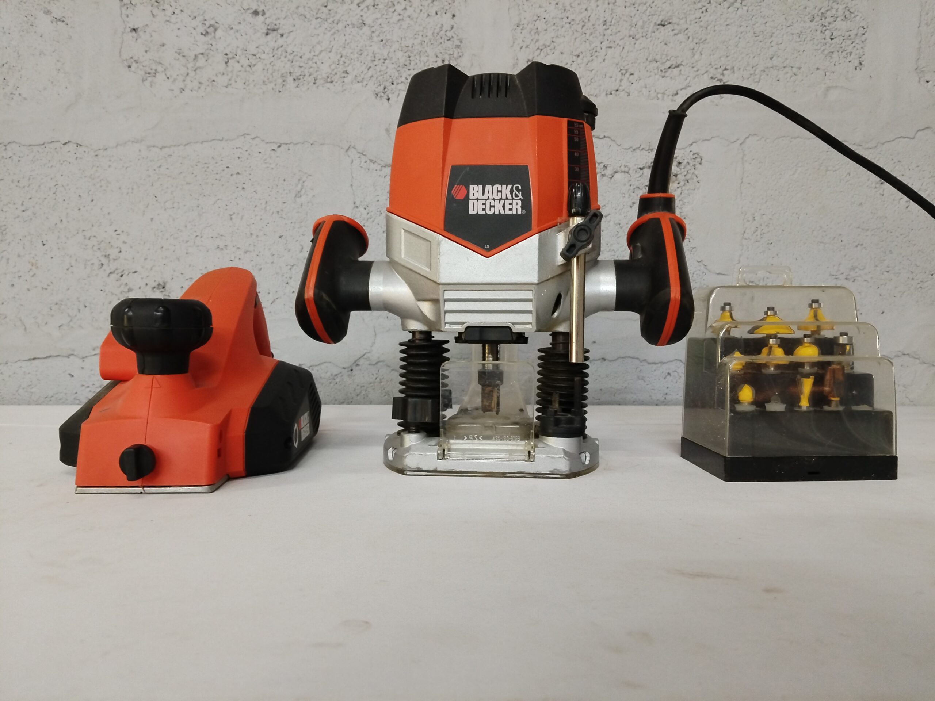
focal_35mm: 26
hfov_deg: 67.3
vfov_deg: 53.1
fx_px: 702
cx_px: 468
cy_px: 350
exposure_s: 1/20
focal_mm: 4.25
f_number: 1.8
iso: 624
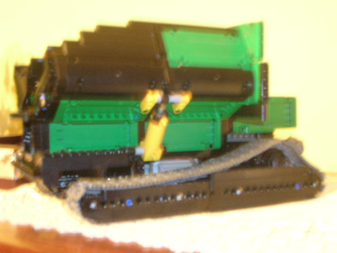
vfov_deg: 29.1
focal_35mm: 50
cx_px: 168
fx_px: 487
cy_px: 126
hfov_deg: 38.2
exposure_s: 2
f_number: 3.3
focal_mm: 8.4
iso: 200
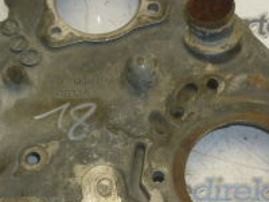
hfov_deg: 24.4
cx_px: 139
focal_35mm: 80
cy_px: 207
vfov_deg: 17.9
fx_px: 622
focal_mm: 4.5
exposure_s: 1/60
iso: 100
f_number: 3.1
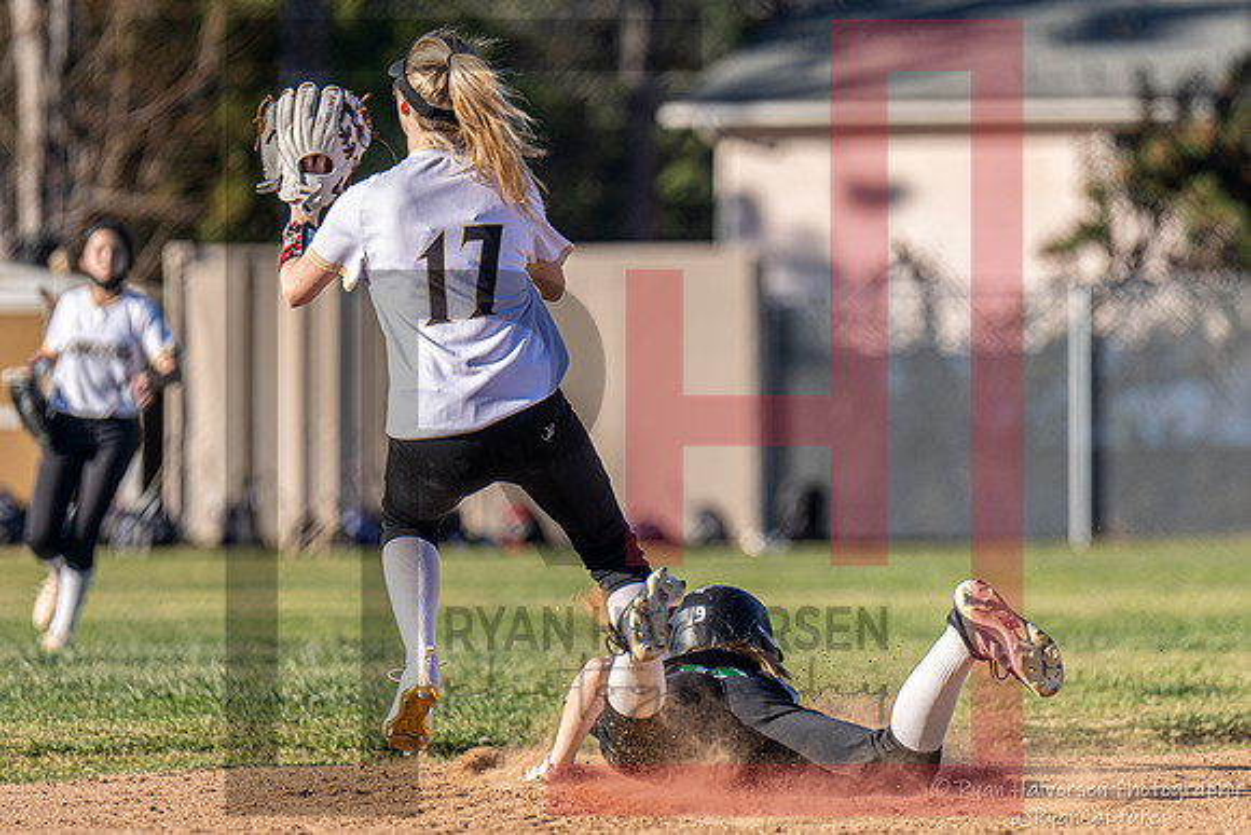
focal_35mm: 359
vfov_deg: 3.8
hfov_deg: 5.7
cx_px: 791
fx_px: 12472
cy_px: 456
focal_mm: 200
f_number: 2.8
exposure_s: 1/2500
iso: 200
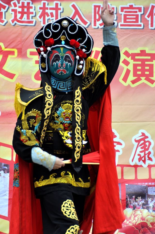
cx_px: 78
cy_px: 117
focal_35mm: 158
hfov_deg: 8.7
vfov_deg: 13.1
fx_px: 1019
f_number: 6
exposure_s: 1/200
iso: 200
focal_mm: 105
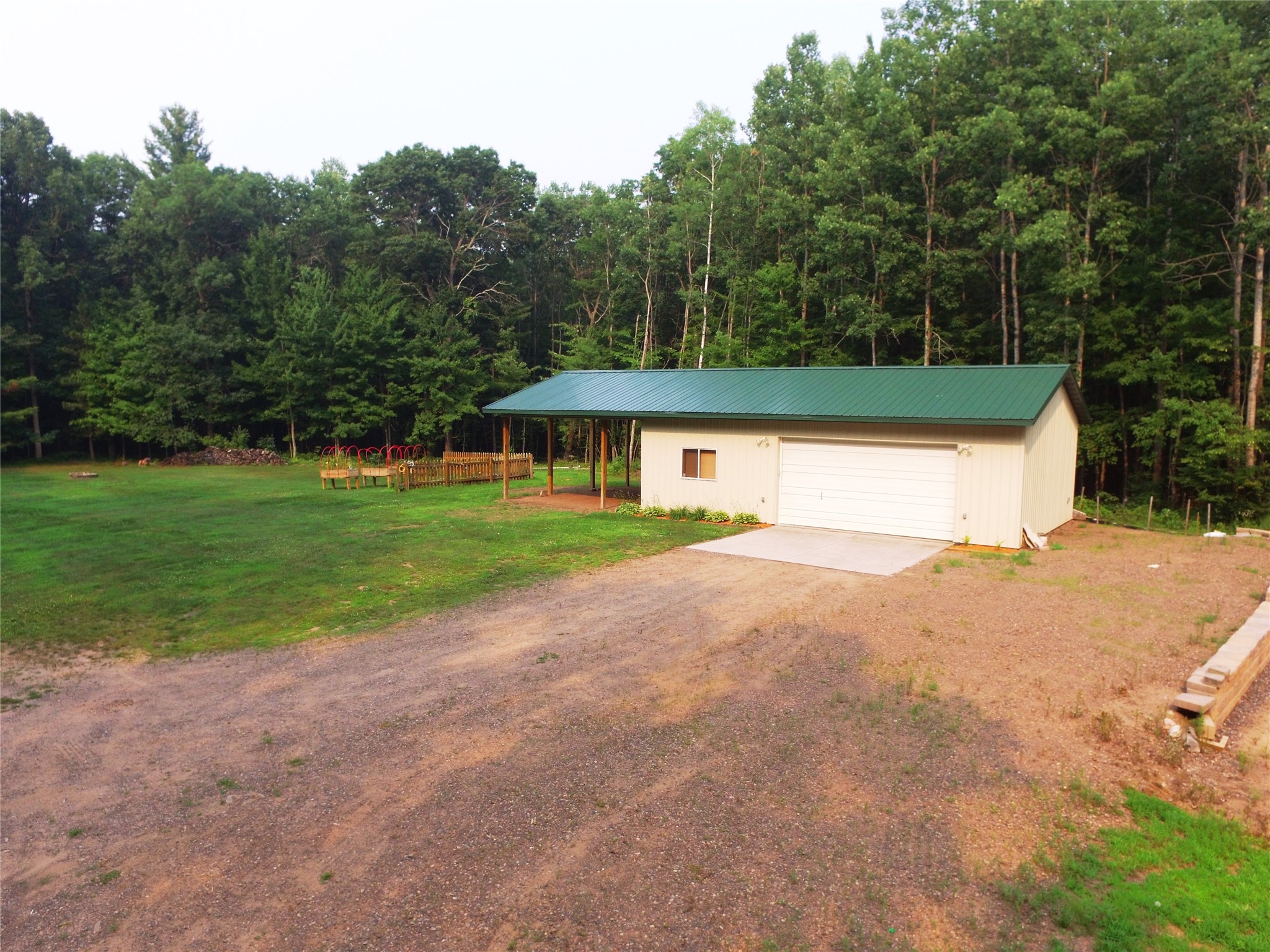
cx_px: 635
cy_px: 476
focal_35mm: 20
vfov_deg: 66.0
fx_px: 734
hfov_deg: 81.7
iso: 100
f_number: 2.8
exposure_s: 1/500
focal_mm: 3.61
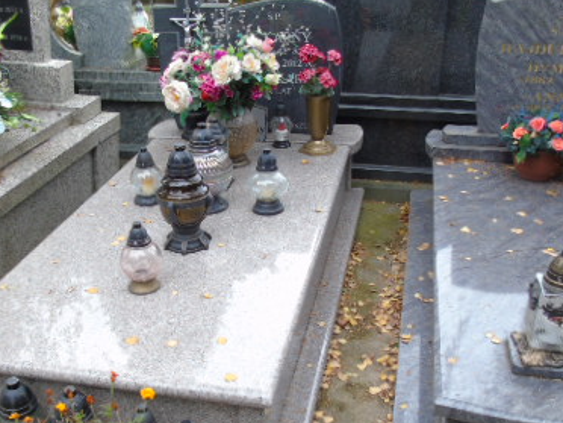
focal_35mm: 43
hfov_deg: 43.7
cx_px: 230
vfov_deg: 33.5
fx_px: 699
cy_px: 250
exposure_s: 1/50
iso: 80
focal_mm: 4.4
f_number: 3.4
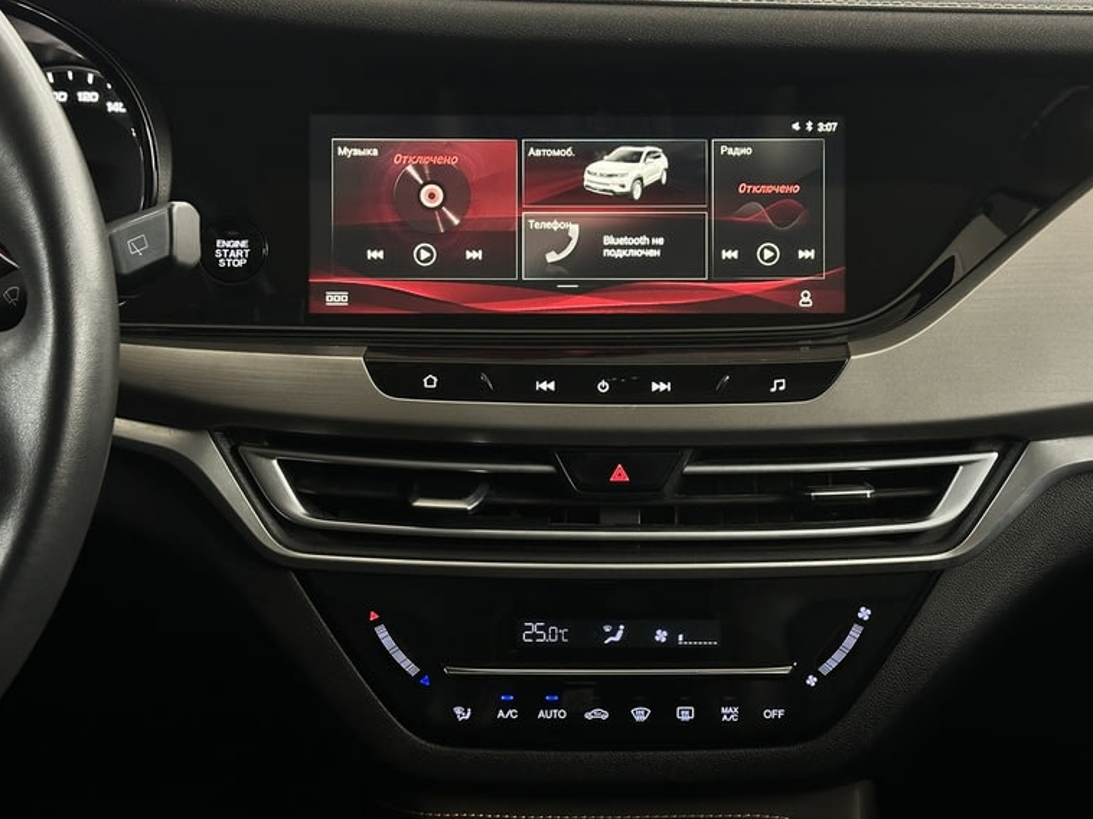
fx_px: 1799
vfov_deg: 25.6
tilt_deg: -25.4
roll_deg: -0.6
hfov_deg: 33.8
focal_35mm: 57
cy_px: 453
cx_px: 609
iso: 200
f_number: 1.78
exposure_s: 1/33
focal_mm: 6.86
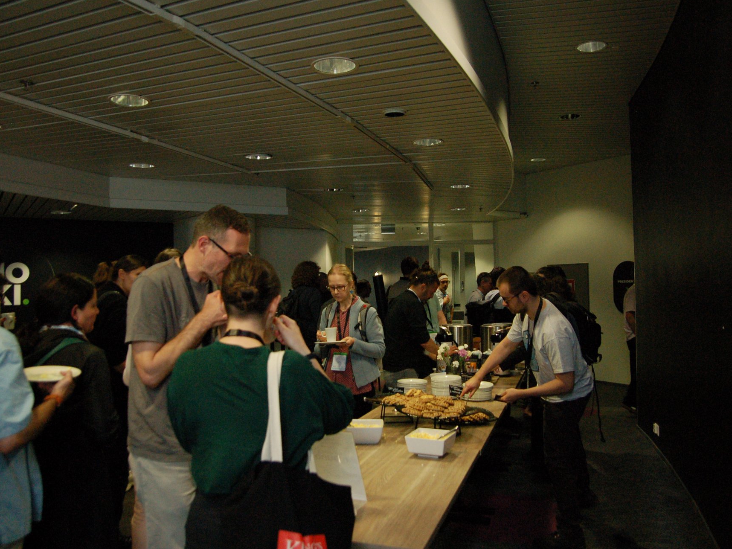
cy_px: 266
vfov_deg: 48.9
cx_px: 364
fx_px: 604
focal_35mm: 29
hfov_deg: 62.4
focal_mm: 17
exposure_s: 1/125
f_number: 2.8
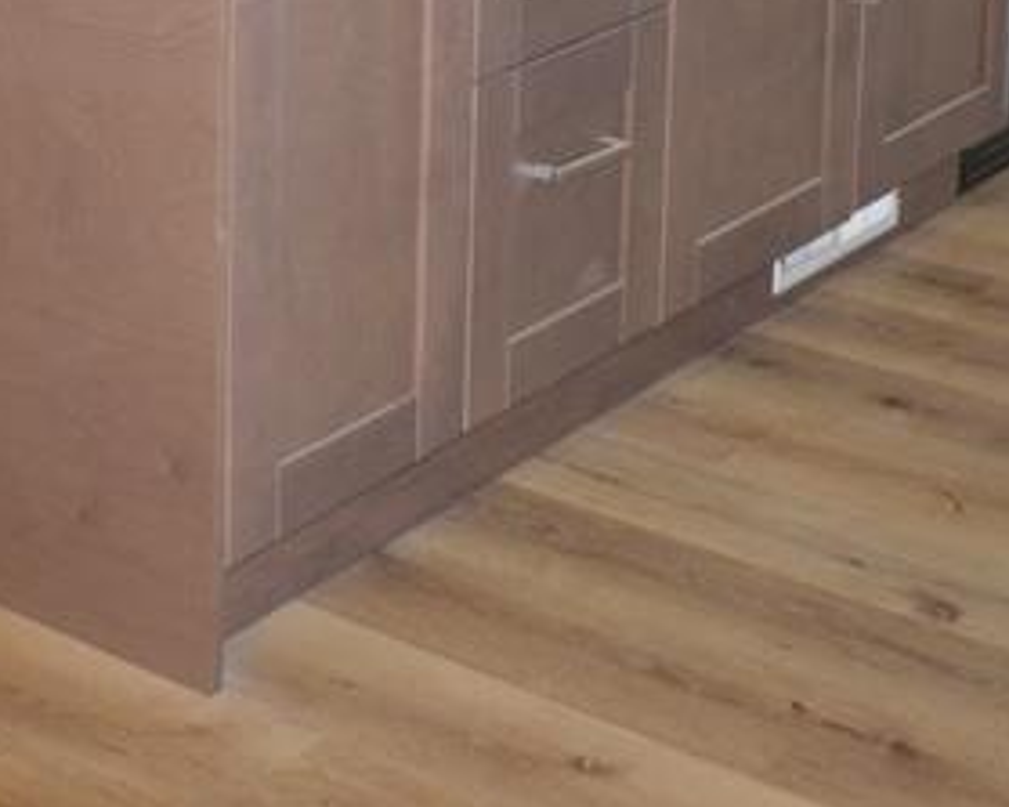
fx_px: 2776
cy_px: -413
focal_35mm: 93
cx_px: 387
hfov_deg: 20.6
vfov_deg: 15.3
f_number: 4
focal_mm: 18
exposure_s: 1/60
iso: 400
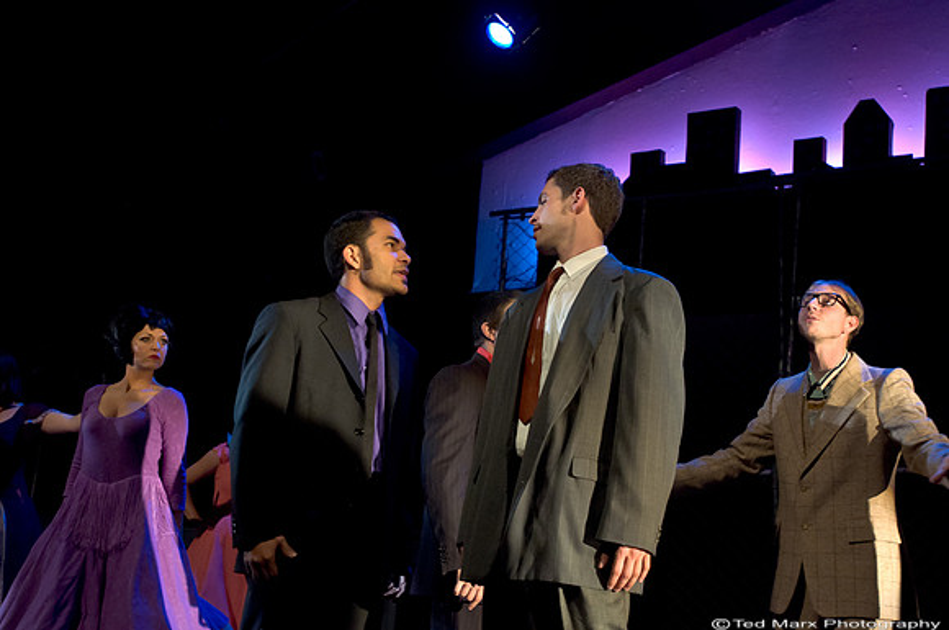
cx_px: 474
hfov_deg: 37.9
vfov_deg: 25.7
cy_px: 315
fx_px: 1382
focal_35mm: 52
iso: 3200
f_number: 2.8
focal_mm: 35
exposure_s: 1/100
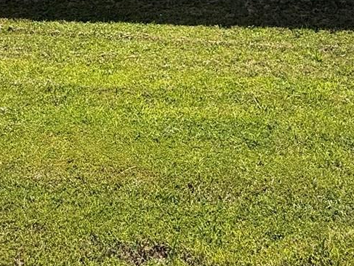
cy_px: -121
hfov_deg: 41.2
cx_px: 172
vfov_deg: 25.0
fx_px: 470
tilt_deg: +1.6
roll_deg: +2.0
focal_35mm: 46
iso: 50
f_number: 2.2
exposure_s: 1/2092
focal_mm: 2.22
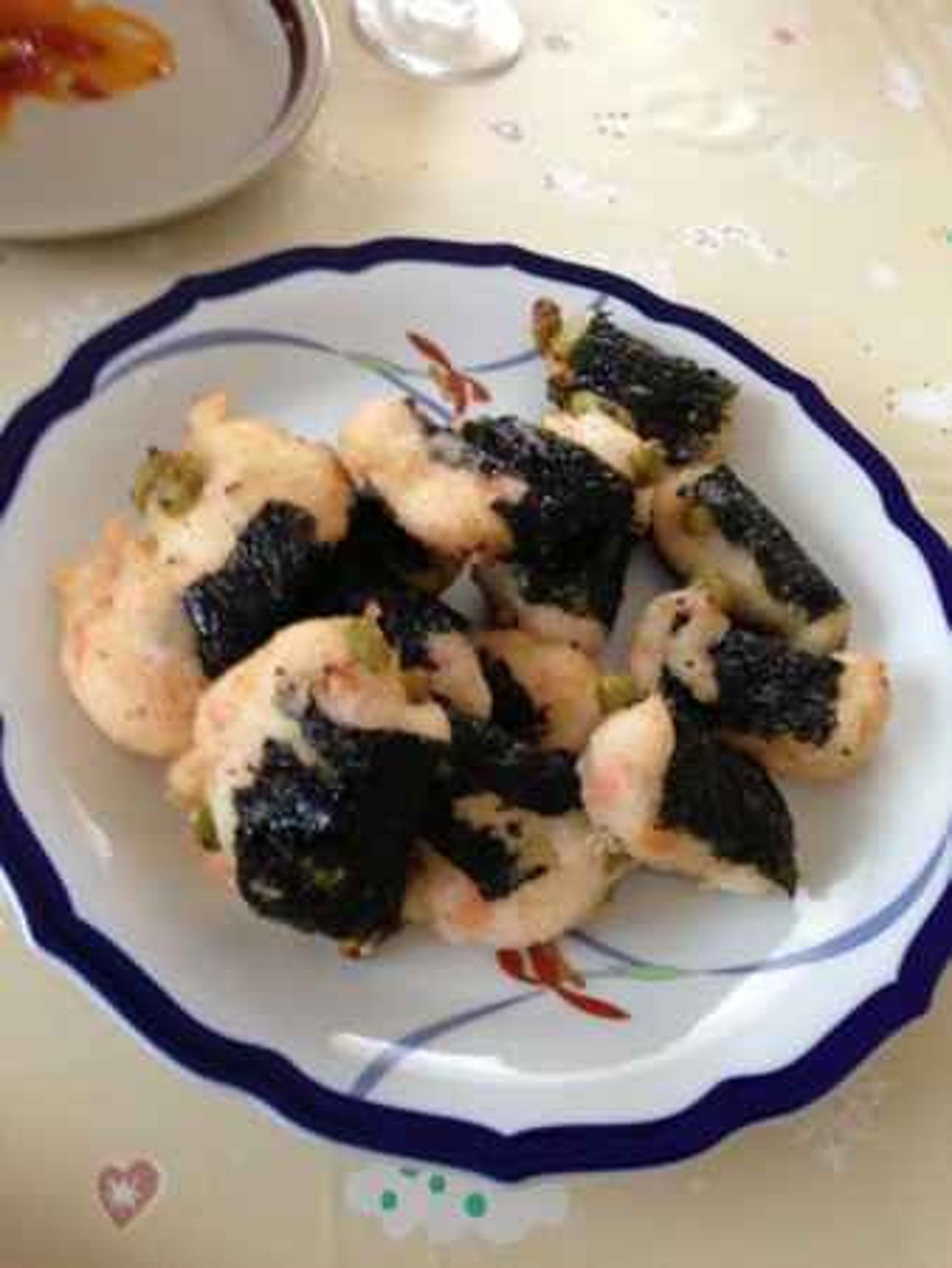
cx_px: 476
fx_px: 1209
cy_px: 634
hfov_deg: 43.0
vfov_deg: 55.3
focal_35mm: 33
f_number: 2.4
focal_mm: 4.13
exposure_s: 1/20
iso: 100
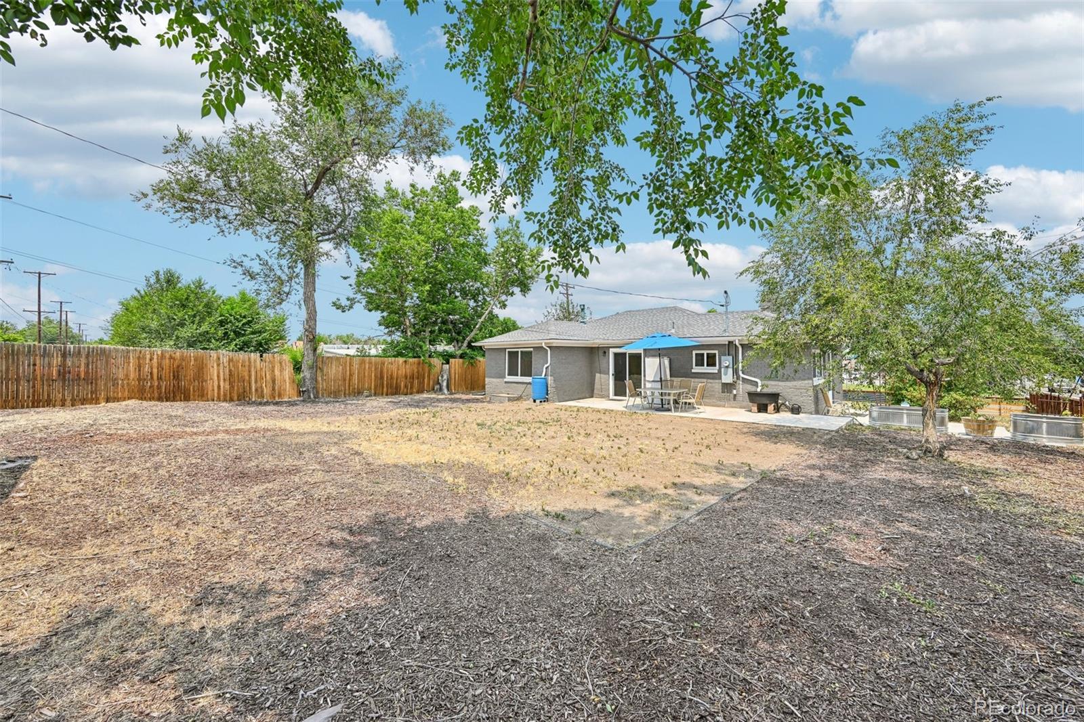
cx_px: 542
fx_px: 421
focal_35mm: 14
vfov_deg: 81.2
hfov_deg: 104.3
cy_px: 361
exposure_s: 1/80
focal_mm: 14
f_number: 10
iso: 64
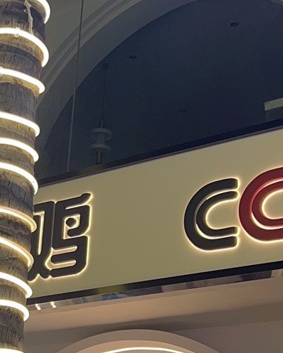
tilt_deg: +22.9
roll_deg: -8.6
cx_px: -23
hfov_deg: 18.1
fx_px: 858
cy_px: 0
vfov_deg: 22.4
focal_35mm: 82
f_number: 1.5
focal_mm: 5.7
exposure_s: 1/100
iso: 40
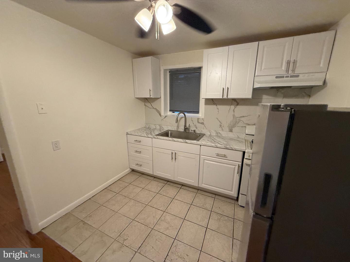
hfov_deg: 102.1
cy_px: 131
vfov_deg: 85.7
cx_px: 175
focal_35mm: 14
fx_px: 142
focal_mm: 2.22
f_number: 2.2
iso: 320
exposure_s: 1/120
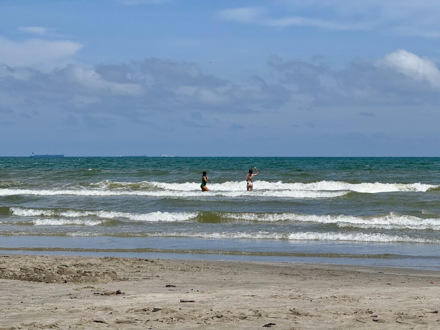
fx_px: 1525
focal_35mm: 120
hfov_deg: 16.4
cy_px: 165
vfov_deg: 12.3
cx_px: 220
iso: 50
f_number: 2.8
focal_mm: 15.66
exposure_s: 1/3195
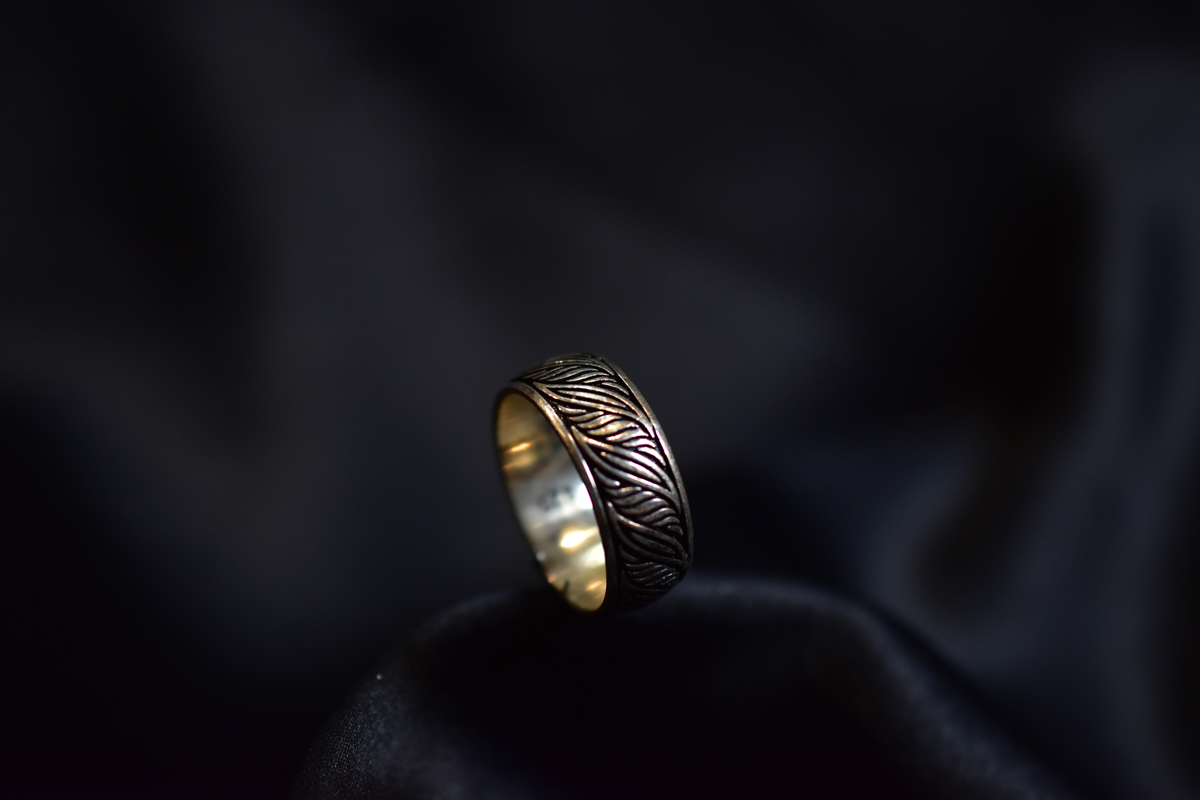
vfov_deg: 22.6
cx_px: 600
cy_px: 400
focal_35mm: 60
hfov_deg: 33.4
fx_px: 2000
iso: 800
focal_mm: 40
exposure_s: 1/400
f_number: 3.2
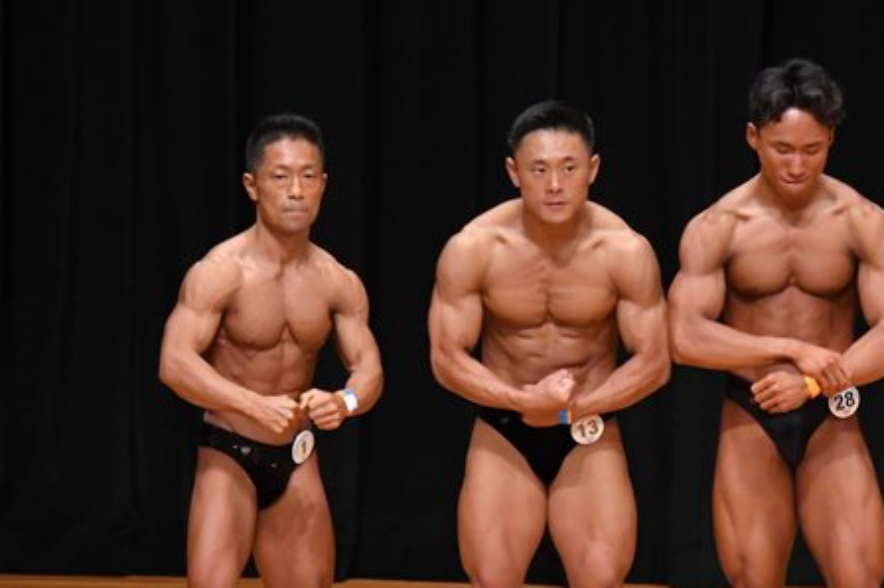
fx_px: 10183
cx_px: 565
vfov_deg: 3.3
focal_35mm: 415
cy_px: 478
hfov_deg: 5.0
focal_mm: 160
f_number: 5.6
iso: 4000
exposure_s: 1/400
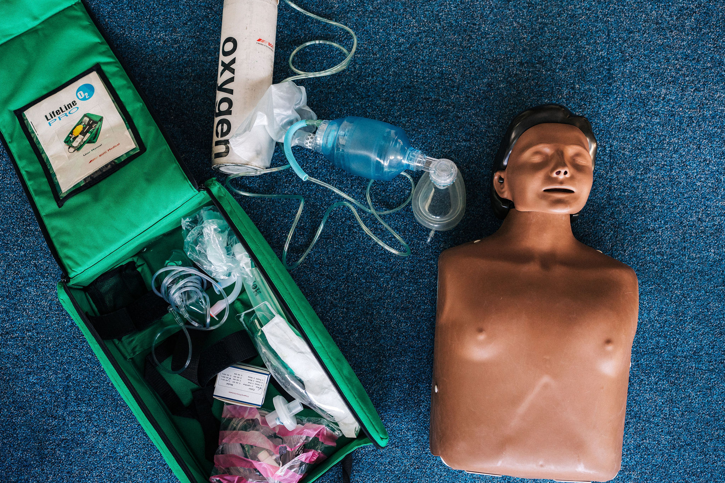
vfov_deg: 37.6
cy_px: 242
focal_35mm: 35
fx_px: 711
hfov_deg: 54.1
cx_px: 362
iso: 1250
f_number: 2.2
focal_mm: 35
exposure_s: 1/200
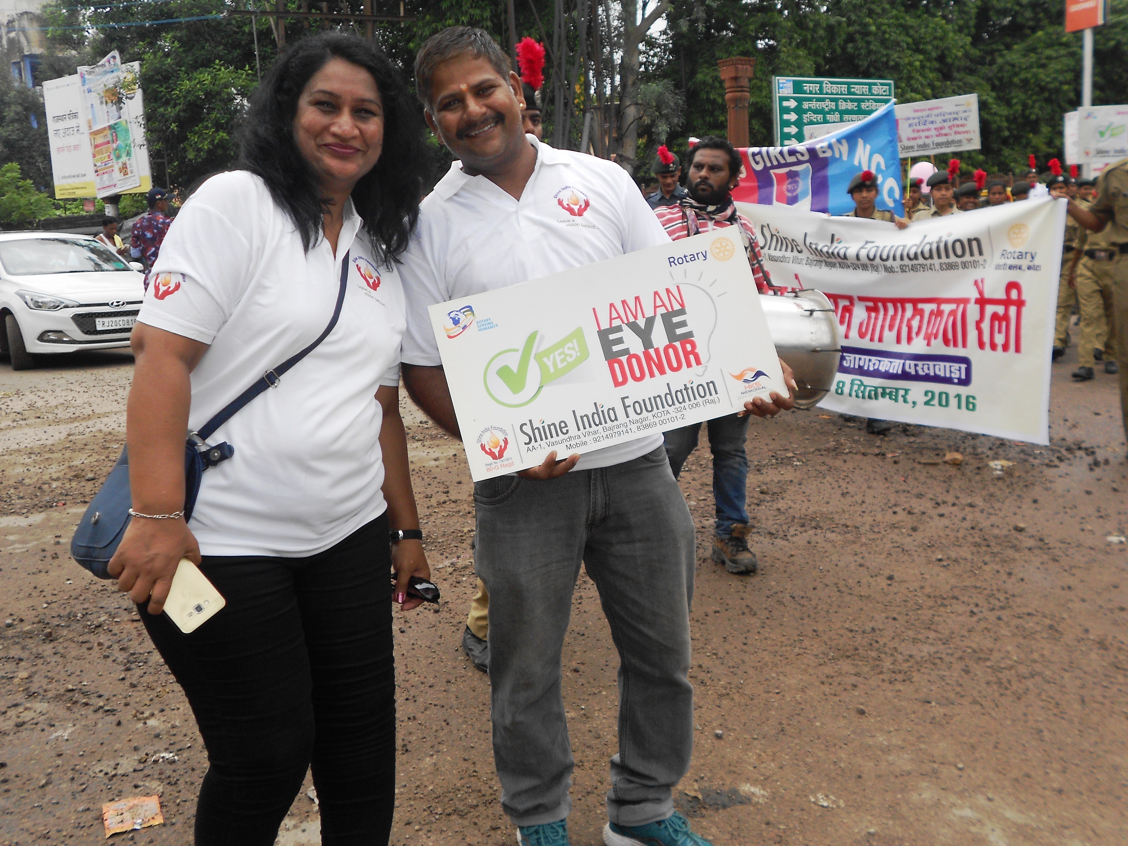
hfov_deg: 56.8
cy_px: 423
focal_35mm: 32
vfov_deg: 44.2
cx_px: 564
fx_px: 1043
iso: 80
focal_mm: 6
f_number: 3.6
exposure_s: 1/400
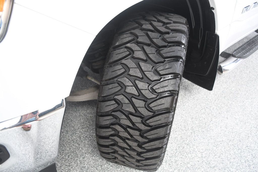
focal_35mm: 30
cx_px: 129
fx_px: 215
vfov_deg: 43.6
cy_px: 86
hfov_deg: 61.9
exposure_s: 1/160
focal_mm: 20
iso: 100
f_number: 3.5
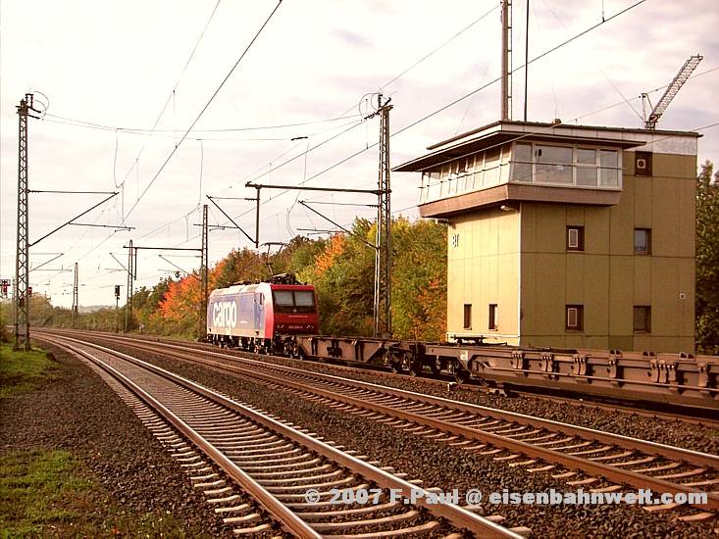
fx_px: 1018
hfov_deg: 38.9
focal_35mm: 49
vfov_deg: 29.7
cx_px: 360
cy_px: 270
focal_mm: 8.2
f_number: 3.6
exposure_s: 1/1000
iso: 160
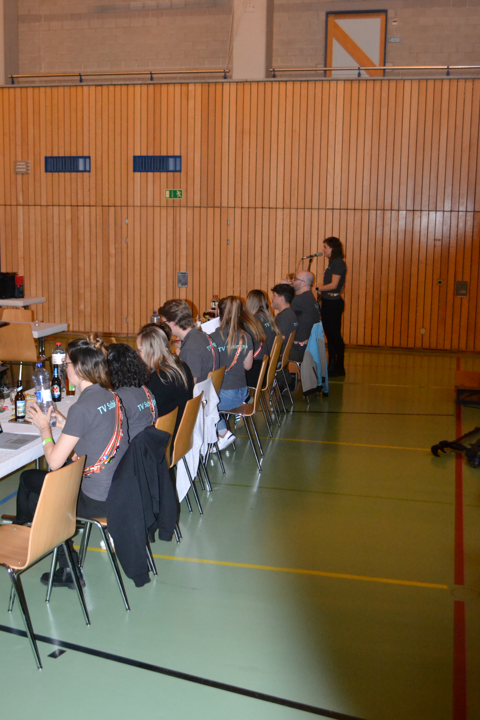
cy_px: 360
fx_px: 870
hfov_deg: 30.8
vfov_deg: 45.0
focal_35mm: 44
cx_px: 240
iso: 3200
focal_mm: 29
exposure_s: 1/60
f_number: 4.5
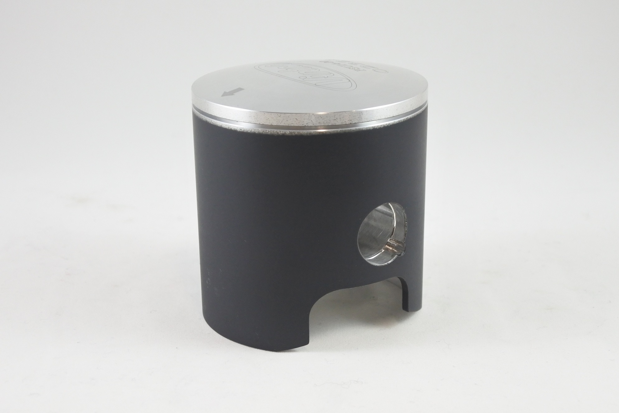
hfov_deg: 38.9
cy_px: 206
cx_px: 310
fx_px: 877
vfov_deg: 26.5
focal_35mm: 51
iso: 640
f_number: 4.5
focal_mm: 18.9
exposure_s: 1/125
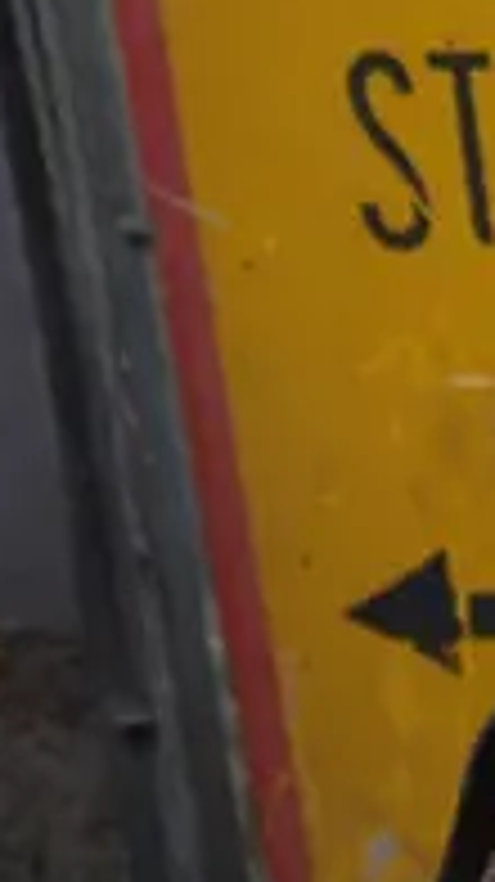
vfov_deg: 10.5
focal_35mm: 194
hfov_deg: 5.3
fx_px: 4535
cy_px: 1537
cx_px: 2223
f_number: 4
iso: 200
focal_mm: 17
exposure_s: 1/200
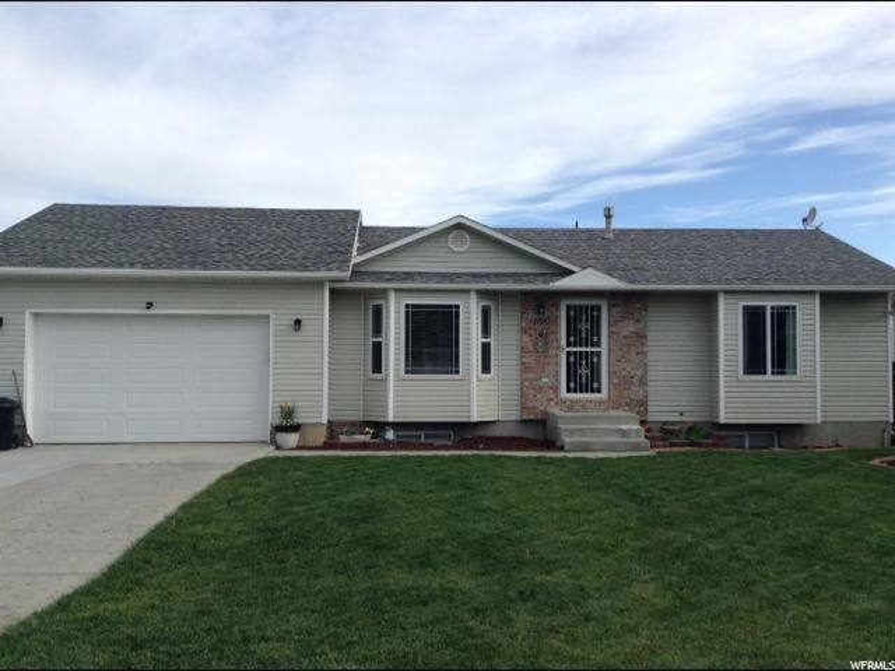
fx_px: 853
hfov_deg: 55.4
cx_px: 448
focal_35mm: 33
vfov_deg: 42.9
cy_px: 336
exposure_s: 1/816
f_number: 2.4
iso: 25
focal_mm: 3.3
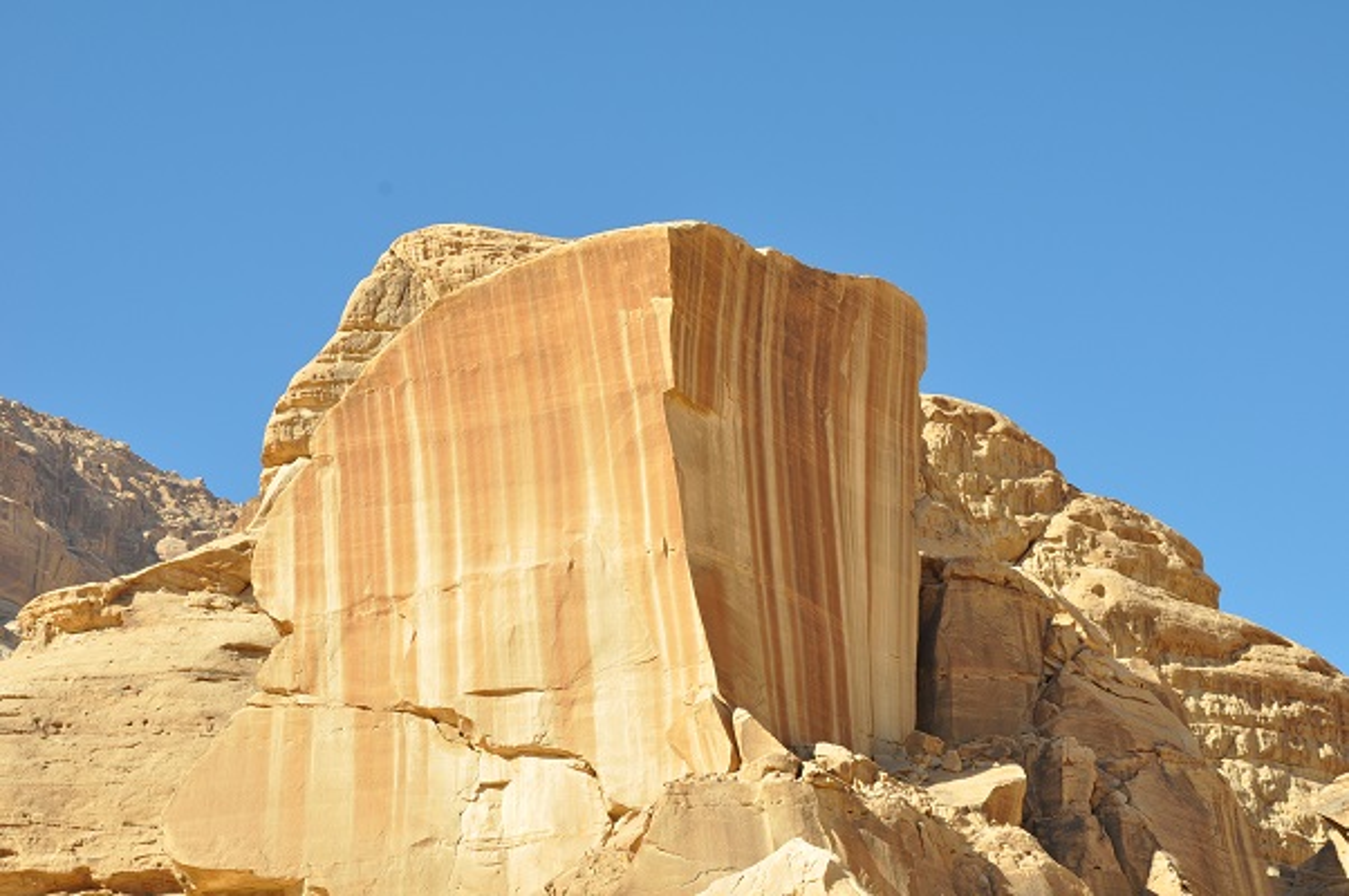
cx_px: 674
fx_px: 2358
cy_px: 448
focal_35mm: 63
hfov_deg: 31.9
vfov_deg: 21.5
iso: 200
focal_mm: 42
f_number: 13
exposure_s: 1/160
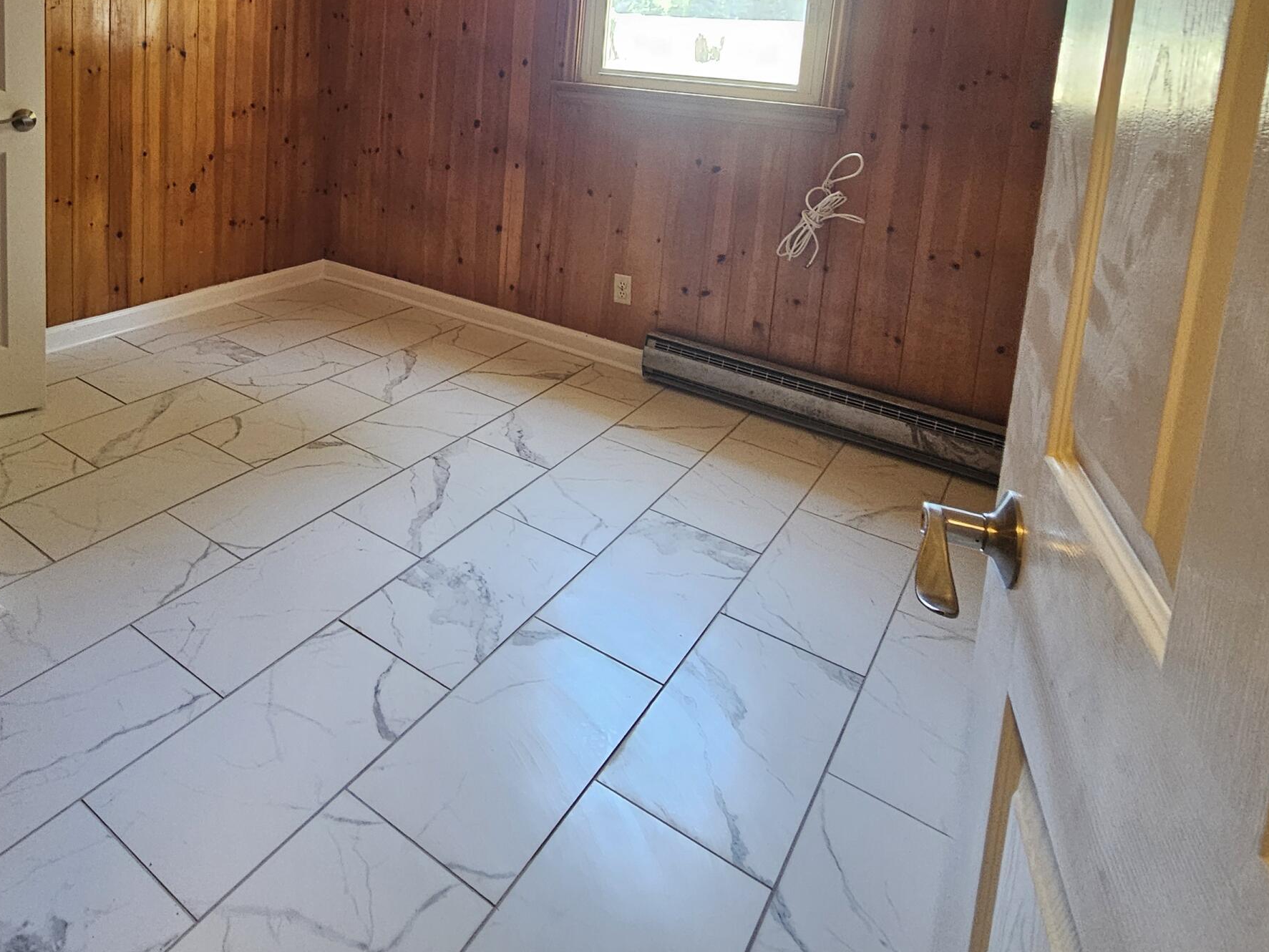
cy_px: 160
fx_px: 807
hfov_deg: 73.8
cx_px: 414
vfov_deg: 55.7
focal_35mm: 22
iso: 320
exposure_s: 1/60
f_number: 2.2
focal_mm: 2.2
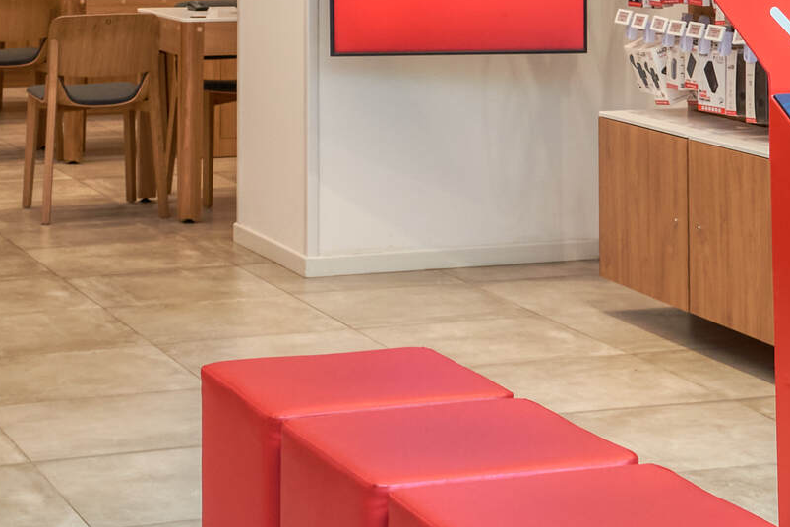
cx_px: 419
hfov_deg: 18.6
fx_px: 2415
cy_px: -118
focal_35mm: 110
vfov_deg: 12.2
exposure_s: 1/30
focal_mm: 30
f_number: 8
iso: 560
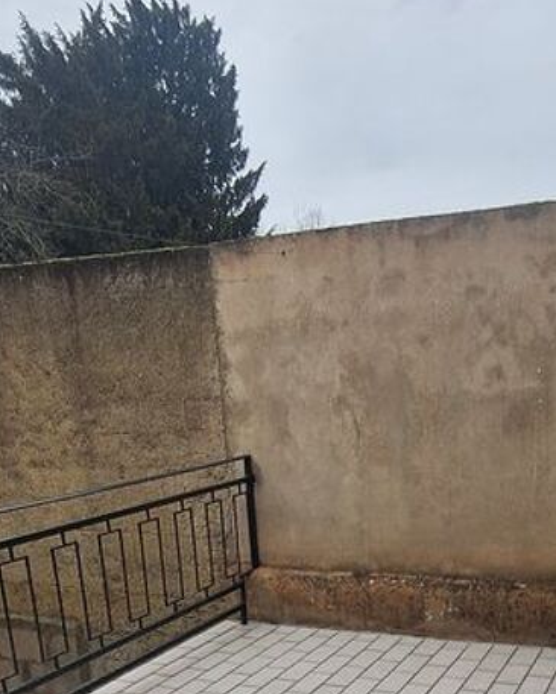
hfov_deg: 39.5
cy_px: 584
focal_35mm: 37
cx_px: 384
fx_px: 761
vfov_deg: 45.8
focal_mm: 1.74
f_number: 2.2
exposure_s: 1/436
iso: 40
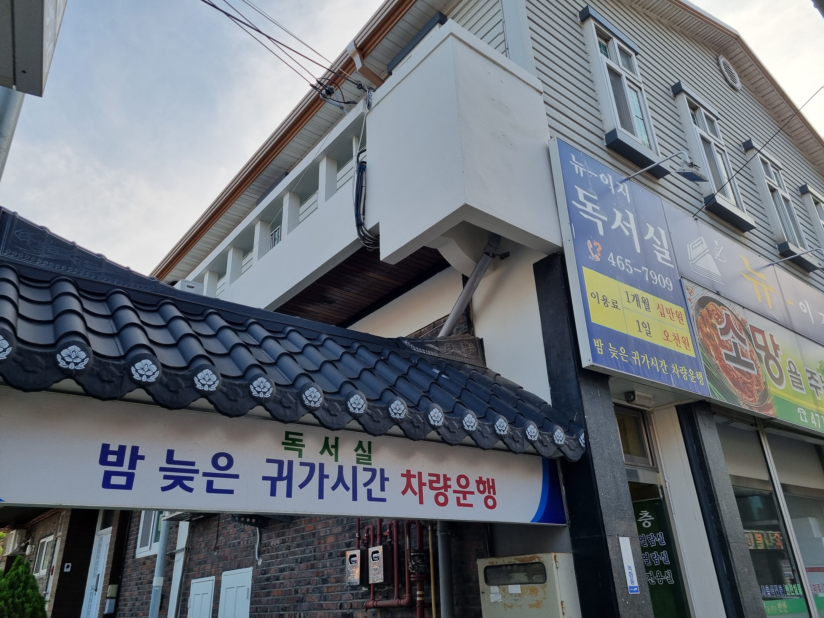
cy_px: 309
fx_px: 619
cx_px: 412
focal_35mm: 26
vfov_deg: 53.1
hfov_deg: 67.3
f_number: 1.8
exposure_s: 1/980
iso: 50
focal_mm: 5.4
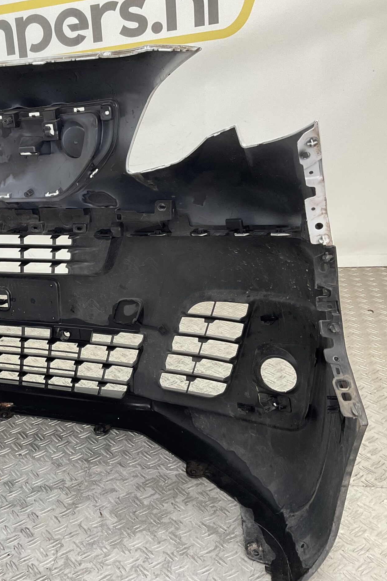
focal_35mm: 41
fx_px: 661
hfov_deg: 31.1
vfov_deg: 47.4
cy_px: 286
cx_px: 36
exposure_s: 1/120
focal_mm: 3
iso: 50
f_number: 1.8
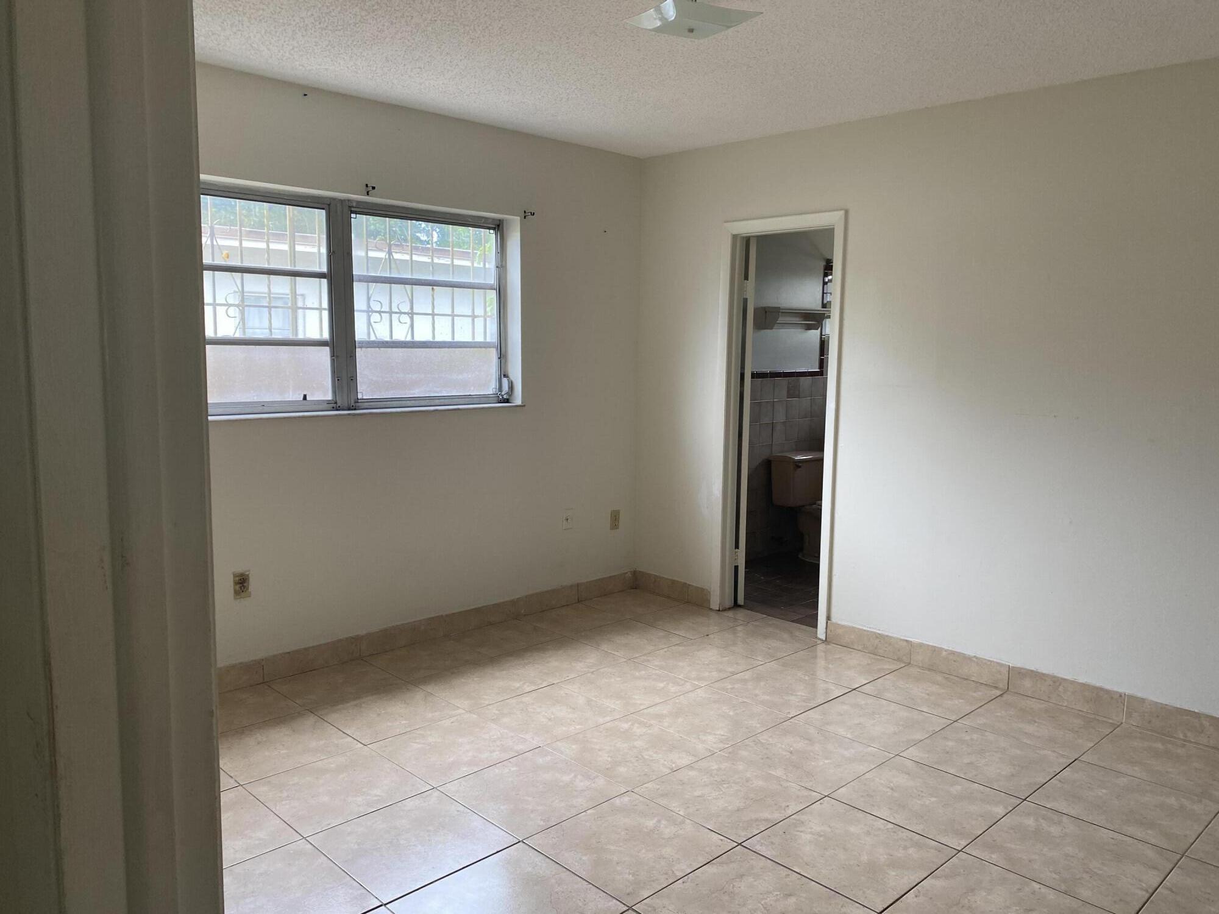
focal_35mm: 26
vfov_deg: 53.1
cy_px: 457
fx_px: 916
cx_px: 610
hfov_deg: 67.3
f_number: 1.8
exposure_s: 1/121
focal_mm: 4.25
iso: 100
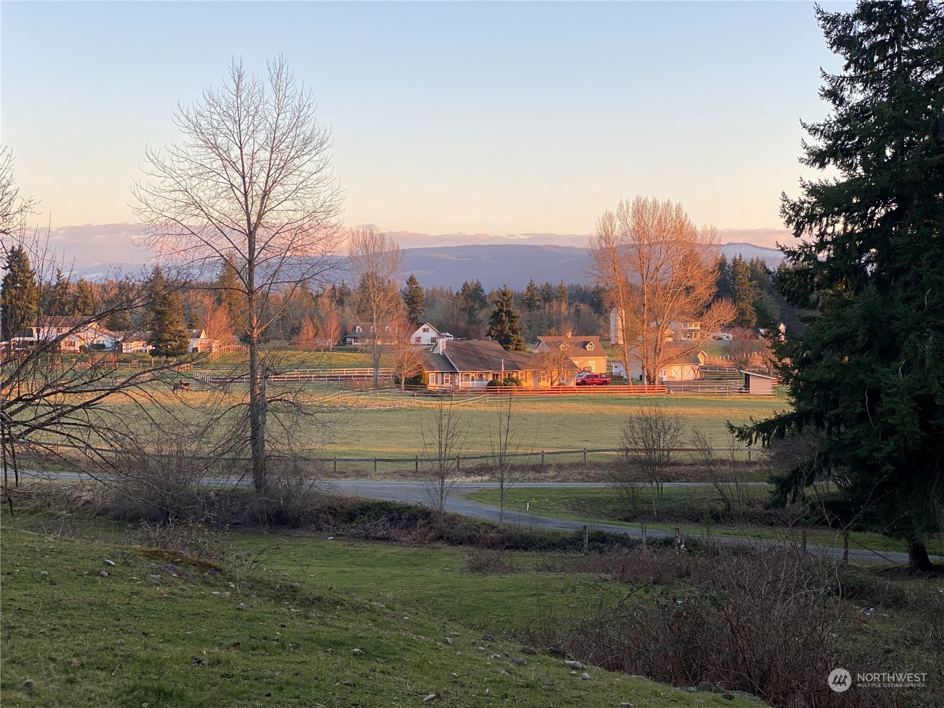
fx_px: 1418
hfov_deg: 36.8
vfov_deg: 28.0
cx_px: 472
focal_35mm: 52
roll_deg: +0.4
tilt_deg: -2.0
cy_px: 354
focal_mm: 6
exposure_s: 1/122
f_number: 2
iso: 20
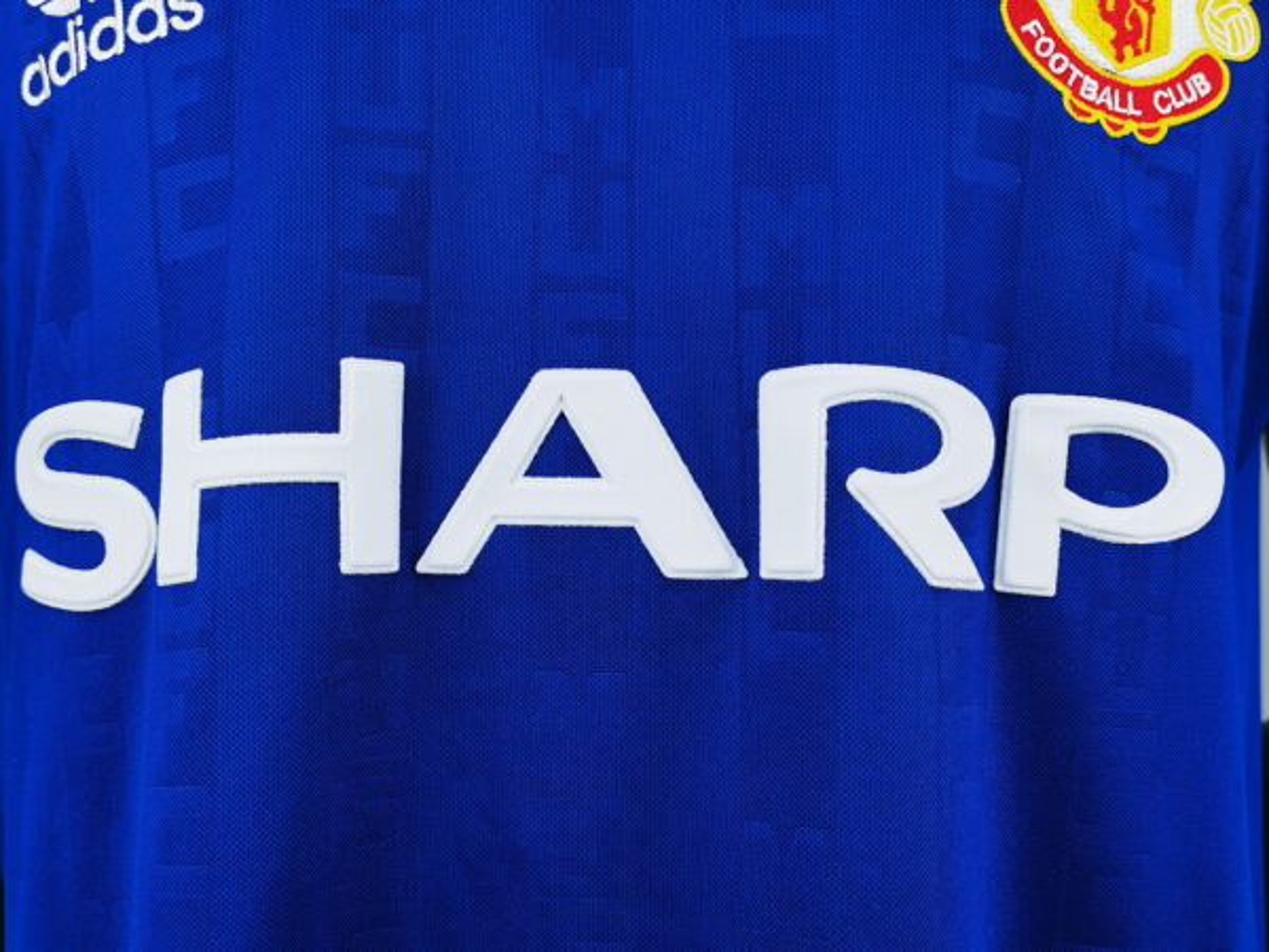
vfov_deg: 37.7
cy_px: 476
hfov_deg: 49.0
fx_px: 1393
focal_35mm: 38
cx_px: 634
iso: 125
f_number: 1.8
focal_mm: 5.58
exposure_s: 1/120
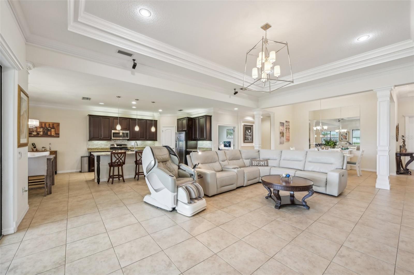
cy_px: 138
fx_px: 161
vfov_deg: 81.1
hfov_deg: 104.3
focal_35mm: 14
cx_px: 207
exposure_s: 1/13
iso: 400
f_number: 8
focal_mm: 14
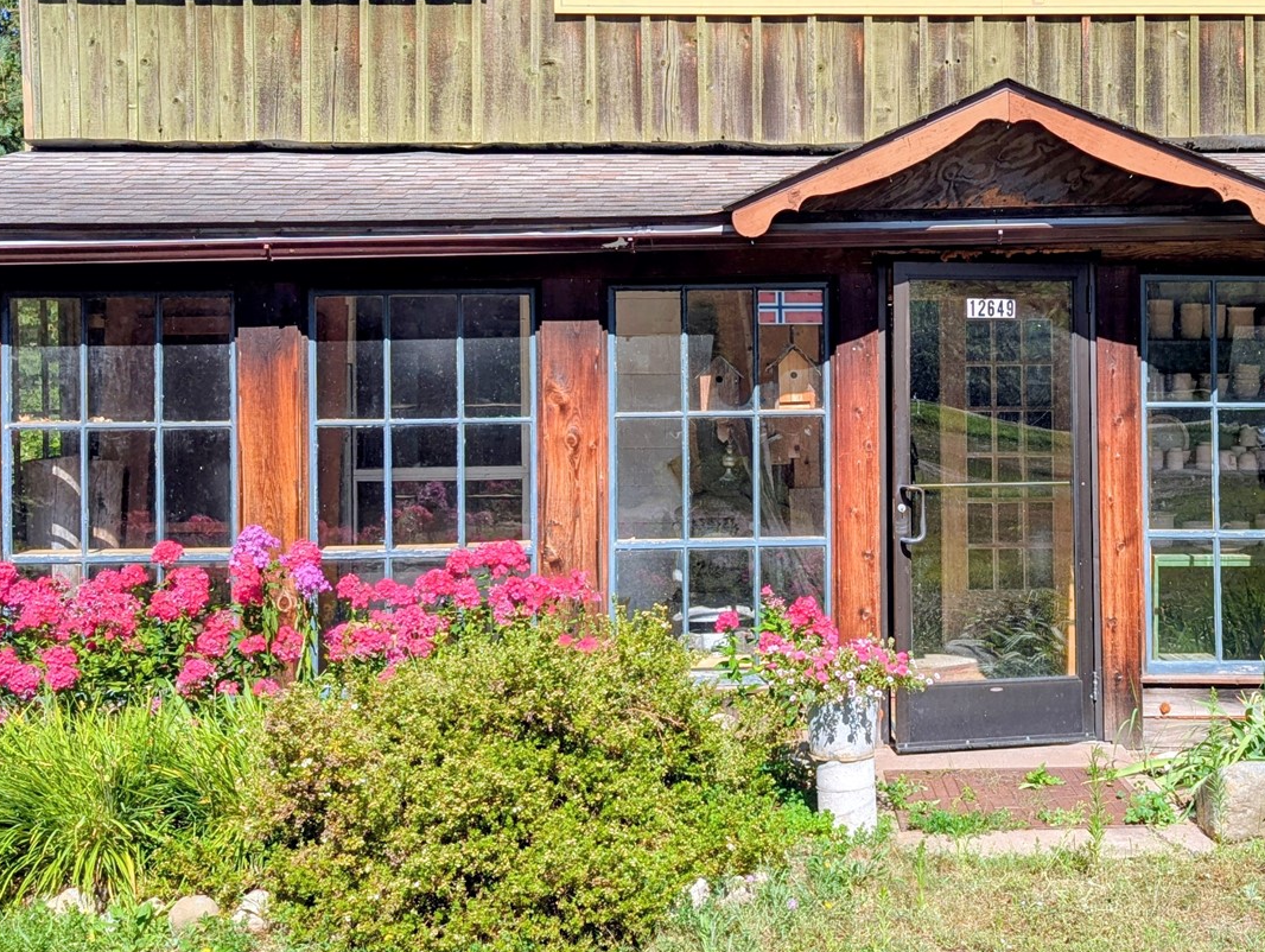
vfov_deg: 31.5
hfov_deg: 40.6
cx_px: 857
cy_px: 408
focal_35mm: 46
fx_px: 1683
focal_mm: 6.81
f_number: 1.85
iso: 39
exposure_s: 1/1471
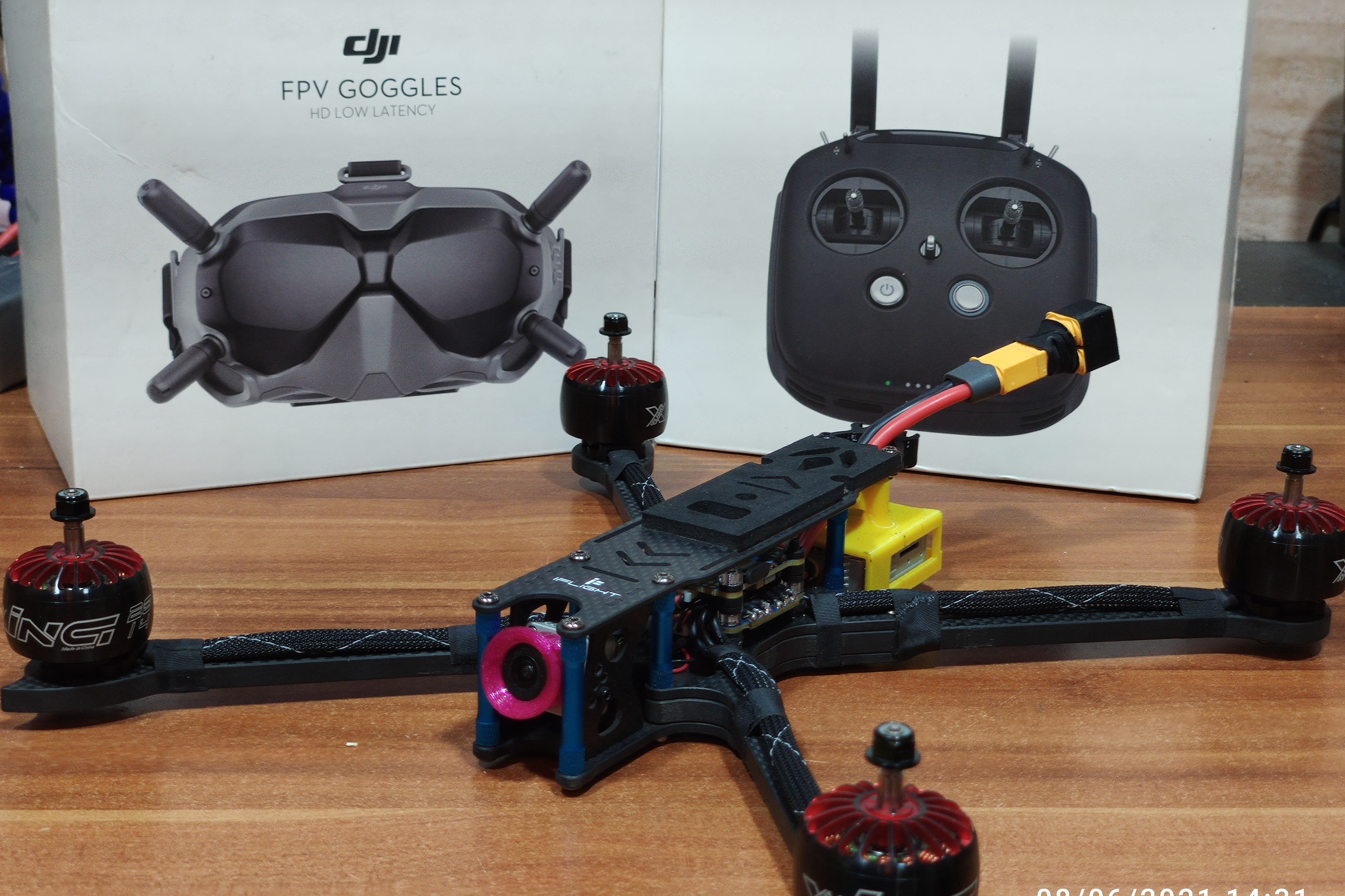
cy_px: 442
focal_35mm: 54
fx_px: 2017
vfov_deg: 25.1
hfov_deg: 36.9
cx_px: 669
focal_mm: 6.22
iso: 718
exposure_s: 1/60
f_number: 2.2
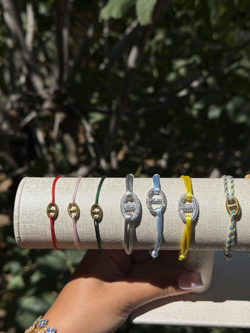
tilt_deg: -37.1
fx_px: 462
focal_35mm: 48
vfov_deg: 39.7
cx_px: 125
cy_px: 166
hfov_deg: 30.3
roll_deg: +4.1
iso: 80
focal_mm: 6.76
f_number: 1.78
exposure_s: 1/20408
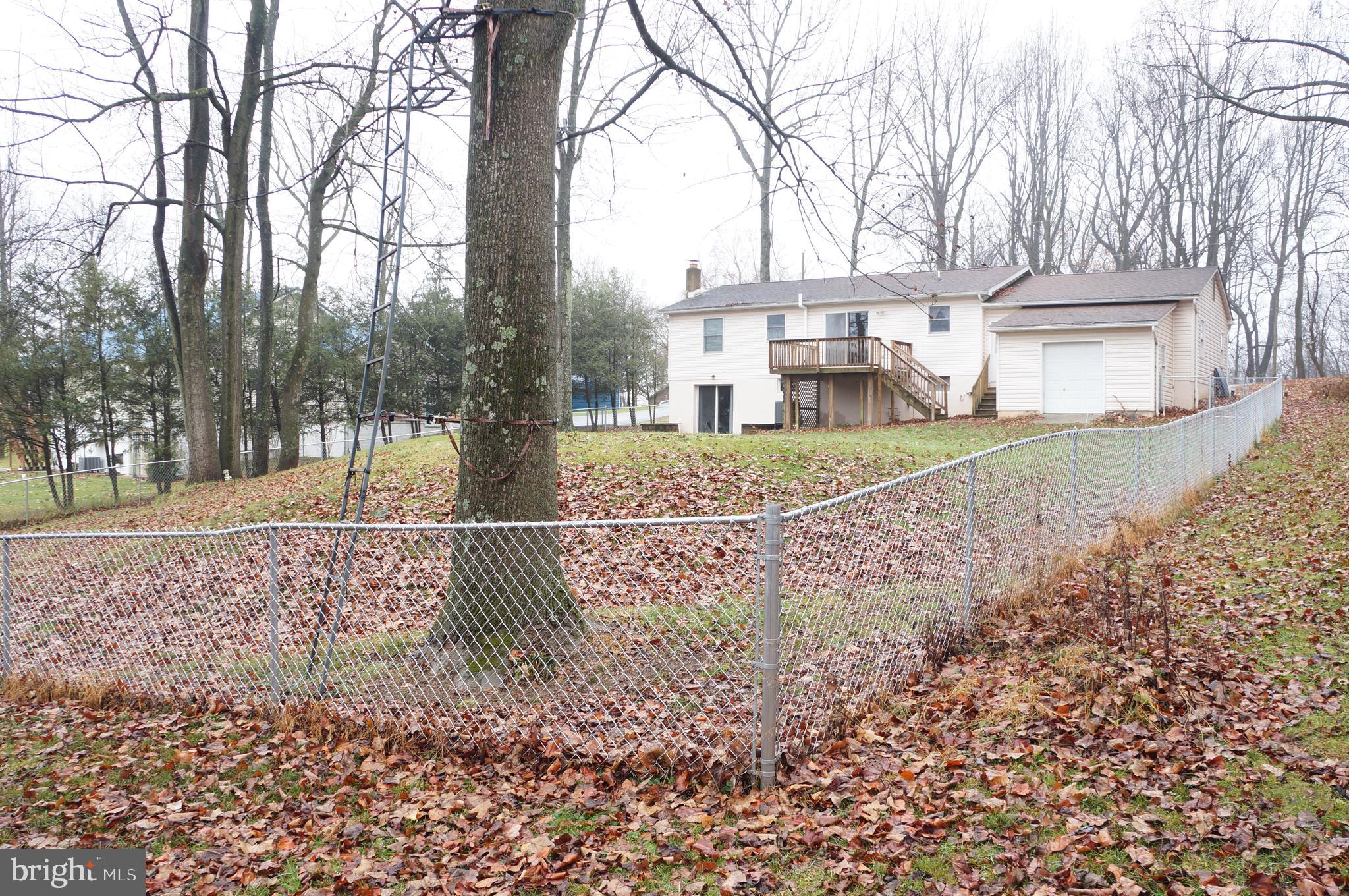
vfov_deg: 47.8
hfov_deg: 67.4
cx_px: 674
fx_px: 1010
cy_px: 448
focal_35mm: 27
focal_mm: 18
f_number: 4.5
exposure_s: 1/80
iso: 200
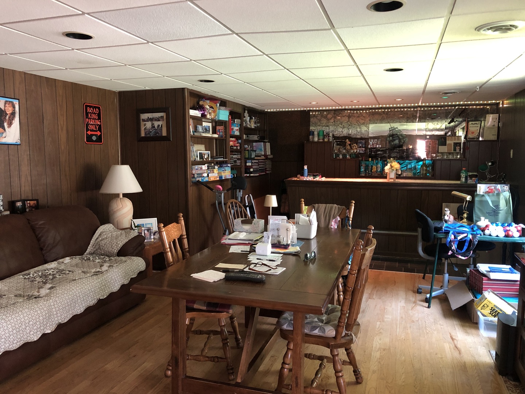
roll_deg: +0.9
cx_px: 262
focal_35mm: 28
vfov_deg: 49.7
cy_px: 197
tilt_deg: -5.8
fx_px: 425
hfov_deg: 63.4
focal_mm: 3.99
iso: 100
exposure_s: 1/11
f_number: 1.8
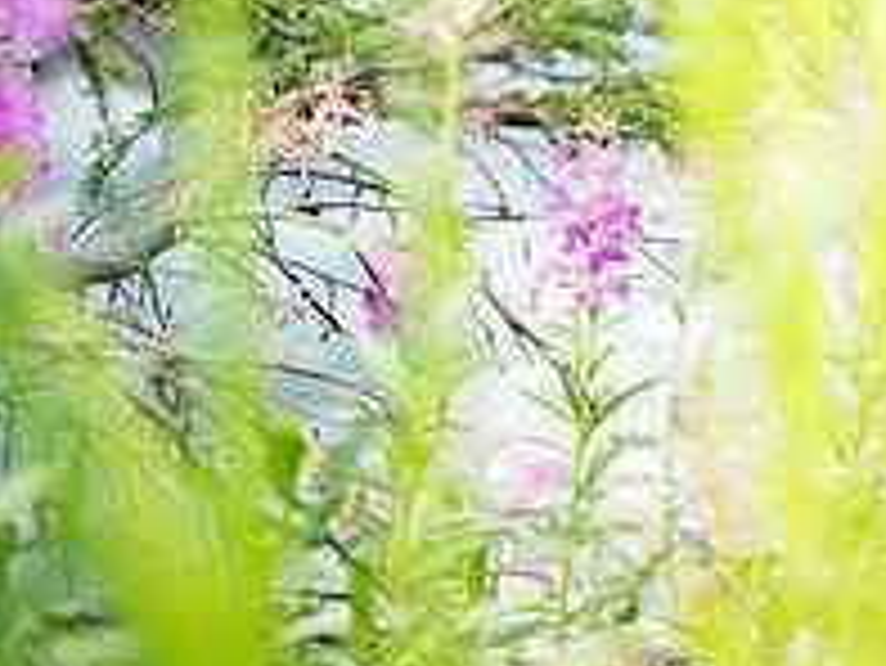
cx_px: 1300
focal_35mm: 99
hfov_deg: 17.9
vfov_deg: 14.5
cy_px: -101
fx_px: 2535
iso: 200
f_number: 1.2
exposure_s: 1/2500
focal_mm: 35
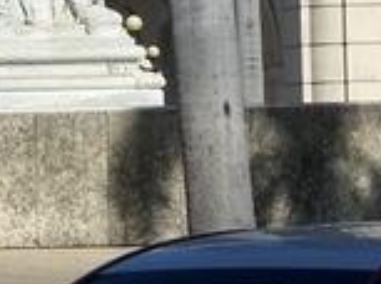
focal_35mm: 478
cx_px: -27
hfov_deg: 4.2
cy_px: -125
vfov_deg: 3.1
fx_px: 5249
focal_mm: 23.7
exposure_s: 1/320
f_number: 7.4
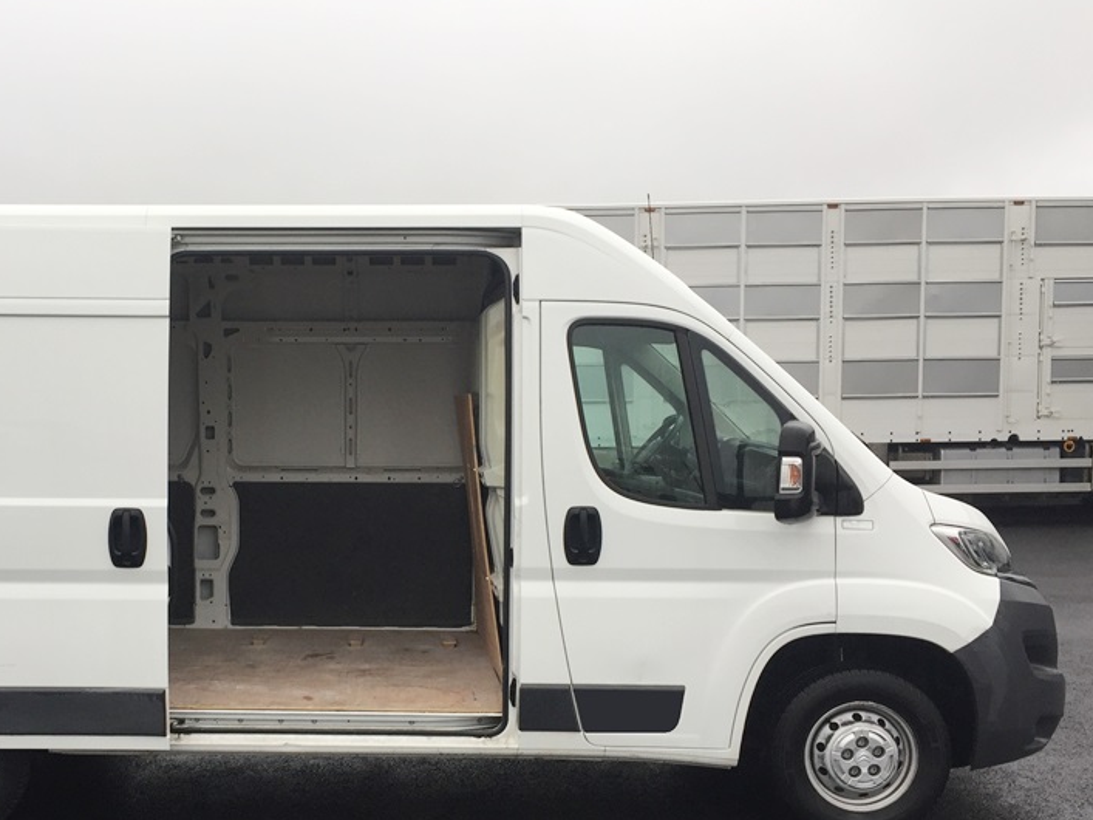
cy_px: 503
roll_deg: -1.2
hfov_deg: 44.1
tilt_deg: -2.5
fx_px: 1326
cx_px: 351
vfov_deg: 34.2
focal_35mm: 42
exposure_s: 1/100
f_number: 2.2
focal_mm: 4.15
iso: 32
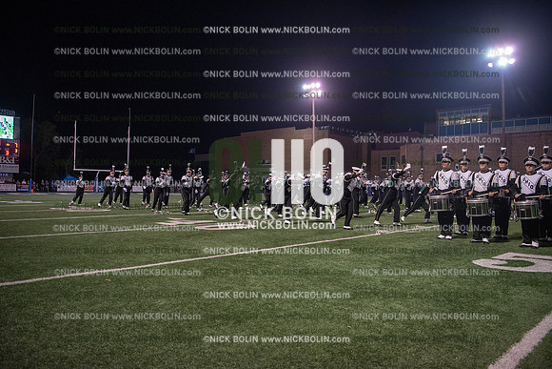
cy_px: 184
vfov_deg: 45.0
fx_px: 445
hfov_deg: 63.6
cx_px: 276
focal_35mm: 29
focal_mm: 29
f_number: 3.2
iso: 3200
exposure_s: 1/500
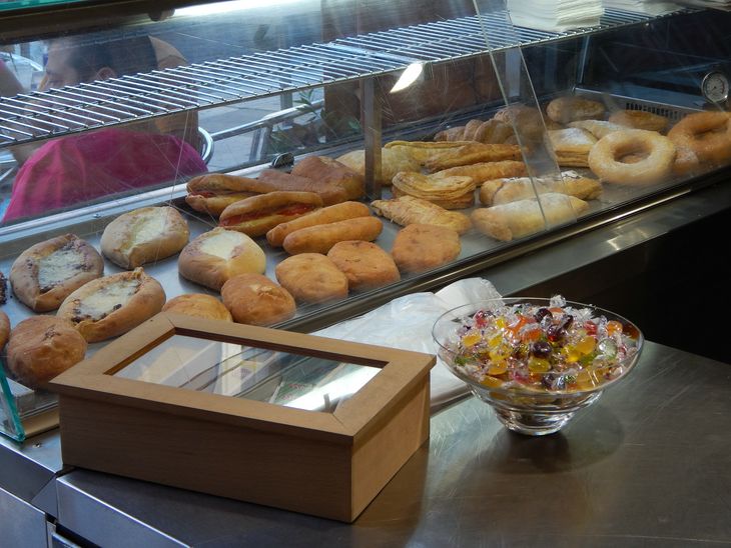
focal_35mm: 69
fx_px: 1458
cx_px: 366
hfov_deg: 28.2
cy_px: 274
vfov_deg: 21.3
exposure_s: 1/50
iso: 125
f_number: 4.1
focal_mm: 12.3
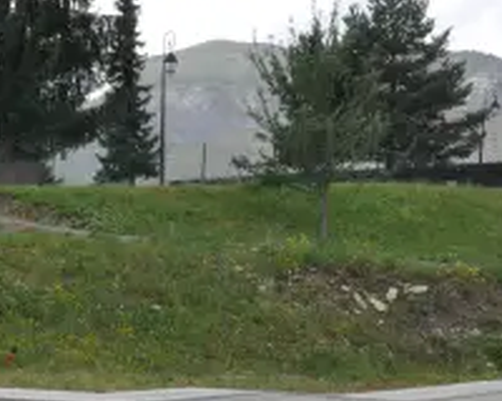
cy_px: 492
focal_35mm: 76
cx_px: -15
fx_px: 1129
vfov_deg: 19.0
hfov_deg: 23.8
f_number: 16
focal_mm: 18
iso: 800
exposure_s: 1/250
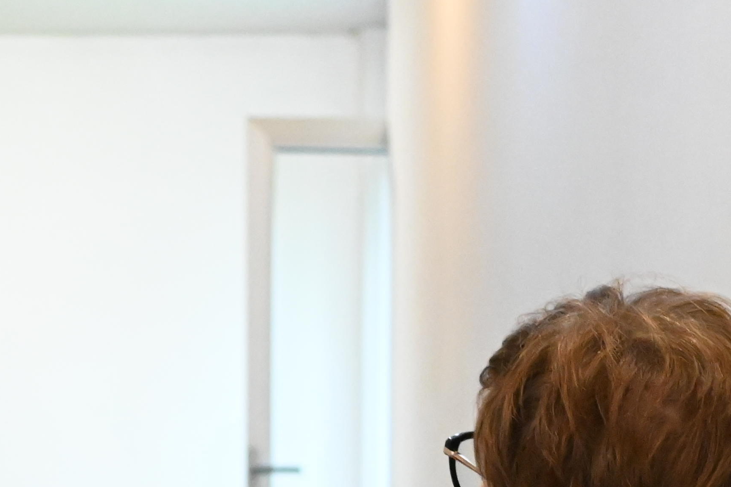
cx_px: 32
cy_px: 647
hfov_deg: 10.5
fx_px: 3939
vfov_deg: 7.0
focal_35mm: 194
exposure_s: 1/125
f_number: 4.5
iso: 6400
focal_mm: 40
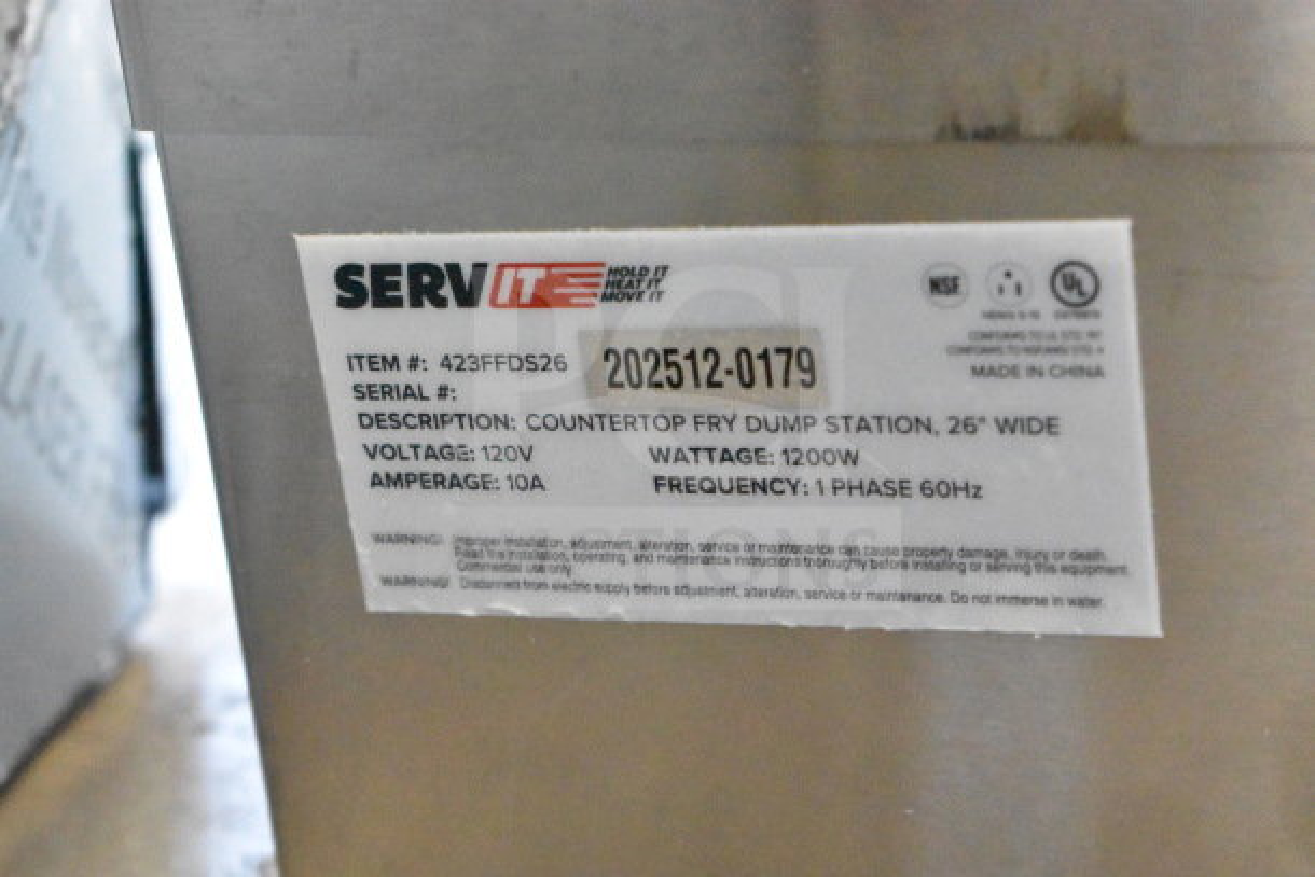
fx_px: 3014
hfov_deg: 24.6
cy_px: 438
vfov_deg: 16.6
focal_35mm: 82
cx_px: 658
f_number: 5.6
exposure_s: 1/100
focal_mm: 55
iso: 22800
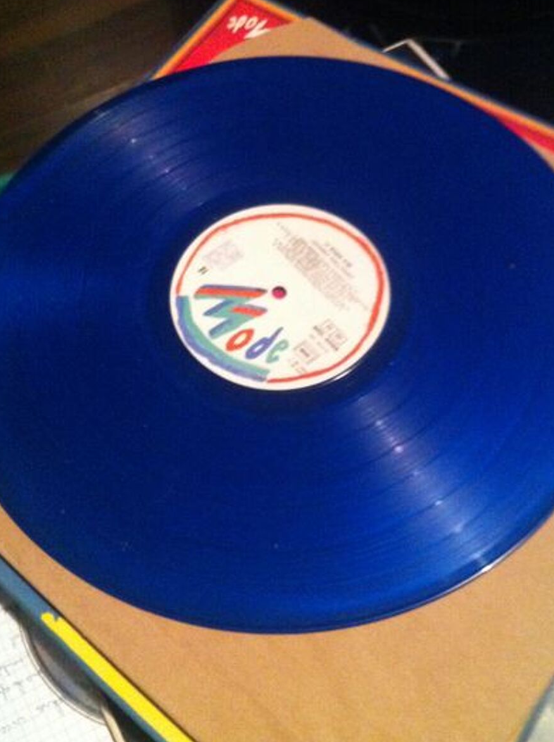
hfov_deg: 35.9
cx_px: 279
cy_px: 354
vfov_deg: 46.9
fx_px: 856
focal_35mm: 40
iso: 1000
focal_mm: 3.85
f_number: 2.8
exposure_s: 1/15
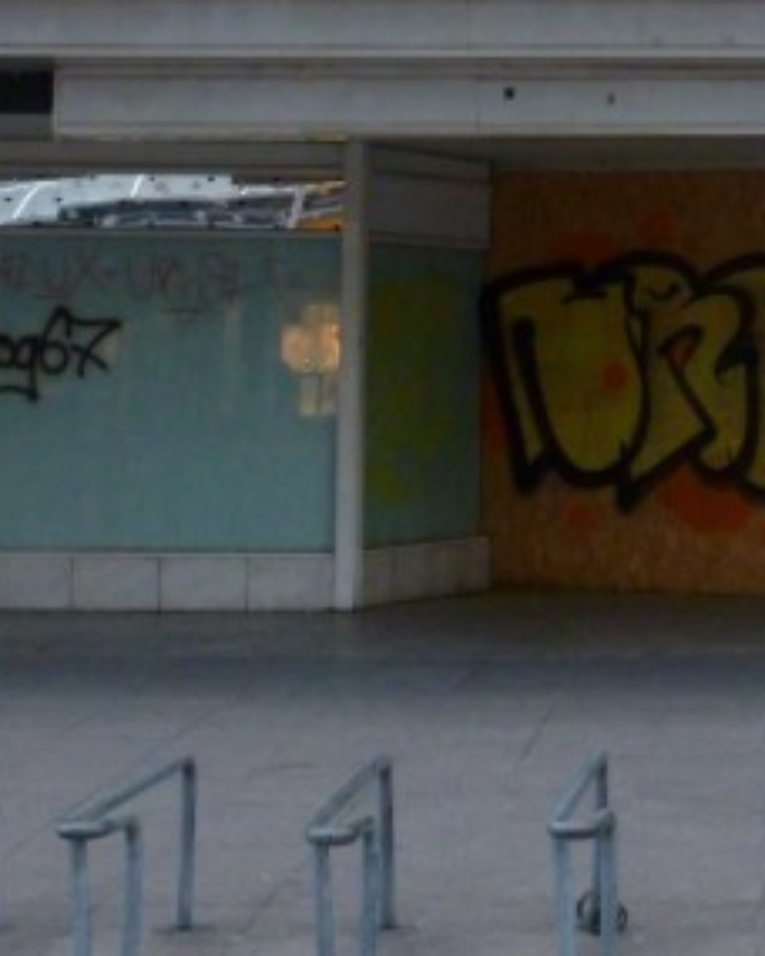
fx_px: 3057
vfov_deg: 16.8
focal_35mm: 108
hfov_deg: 14.0
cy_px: -285
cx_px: 815
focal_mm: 7.4
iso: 400
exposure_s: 1/15
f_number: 3.8
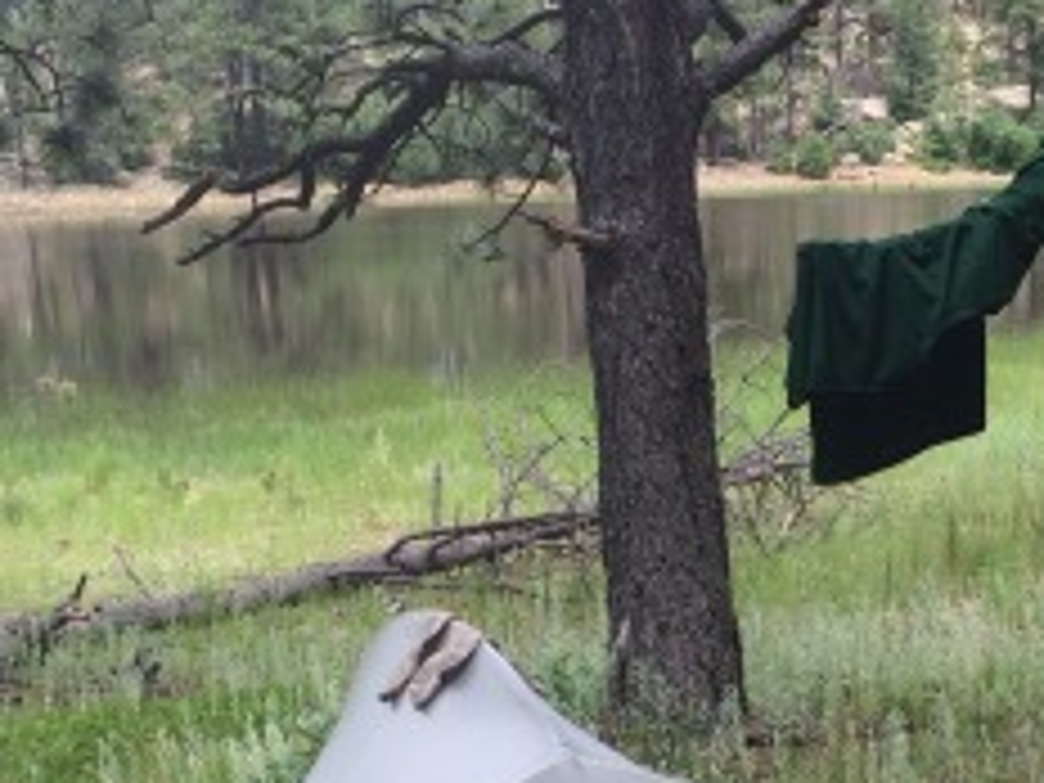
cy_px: 770
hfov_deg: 23.9
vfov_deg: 18.0
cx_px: 904
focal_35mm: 80
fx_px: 2413
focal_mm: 4.15
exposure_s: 1/519
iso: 32
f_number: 2.2
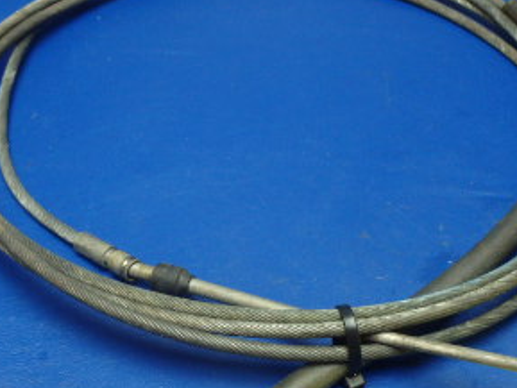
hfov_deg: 31.2
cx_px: 231
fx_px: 926
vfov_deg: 23.4
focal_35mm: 62
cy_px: 295
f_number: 3.9
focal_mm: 5
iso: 250
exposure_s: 1/30
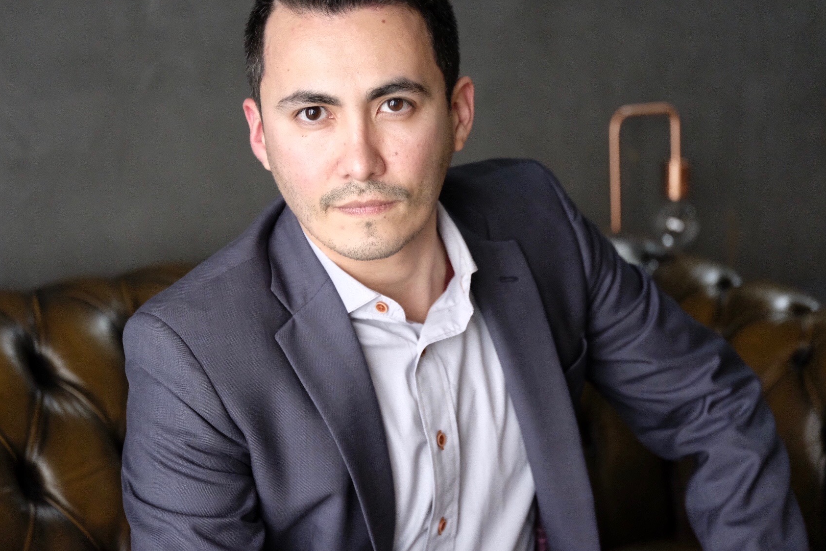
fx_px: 1812
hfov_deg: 25.7
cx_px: 394
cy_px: 266
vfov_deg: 17.3
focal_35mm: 79
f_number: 2.8
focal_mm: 50
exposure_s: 1/250
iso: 8000
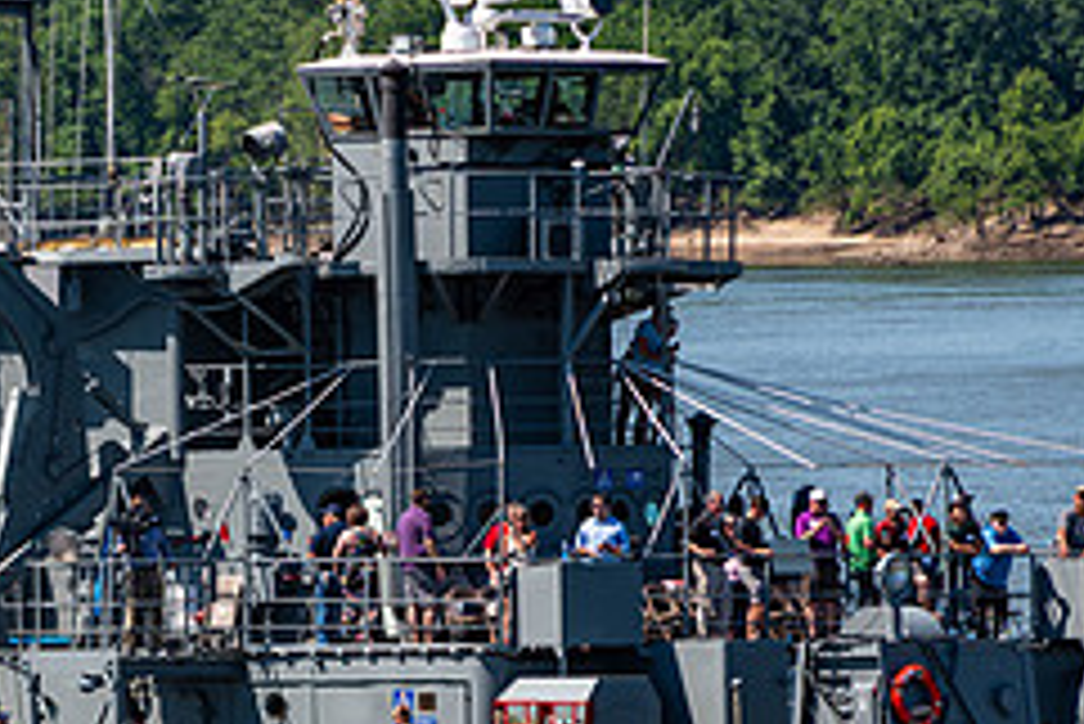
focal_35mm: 723
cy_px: 677
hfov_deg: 2.9
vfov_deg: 1.9
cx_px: 207
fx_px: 21783
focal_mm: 300
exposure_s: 1/250
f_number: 8
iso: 64
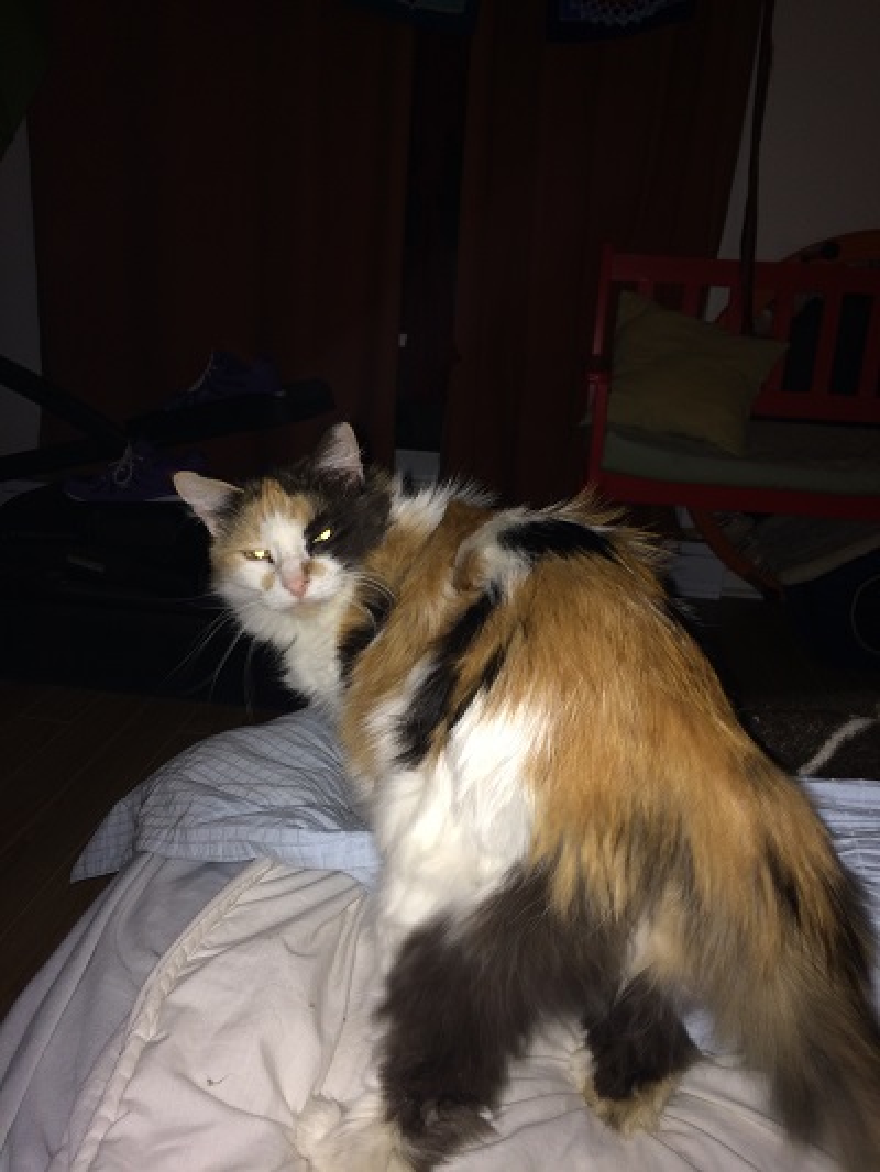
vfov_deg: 61.6
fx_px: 983
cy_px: 586
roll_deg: -2.8
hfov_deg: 48.2
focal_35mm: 29
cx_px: 440
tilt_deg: -18.1
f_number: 2.2
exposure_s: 1/16
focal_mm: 4.15
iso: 32
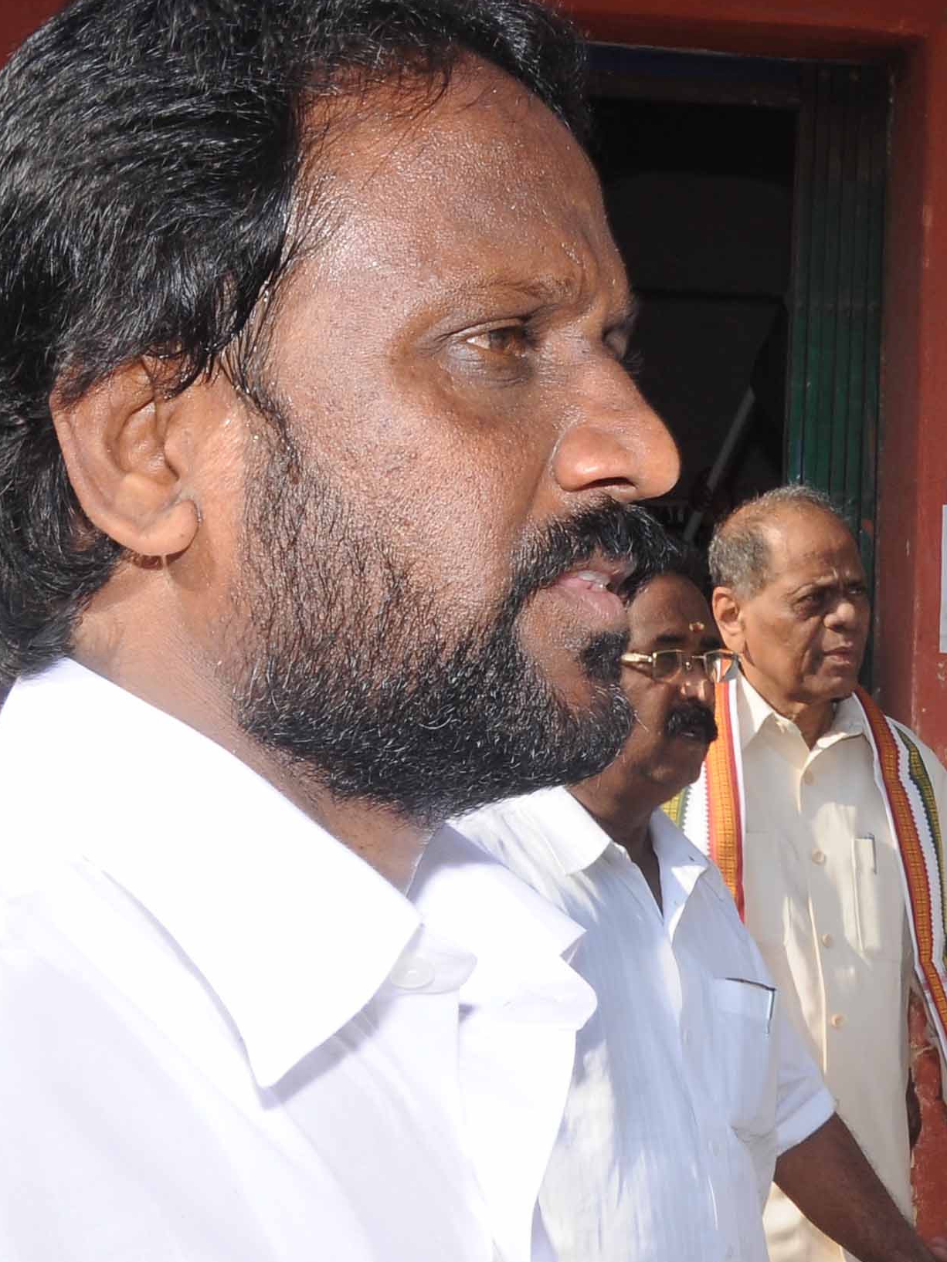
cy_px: 810
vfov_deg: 28.4
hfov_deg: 21.3
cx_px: 762
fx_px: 2481
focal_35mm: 68
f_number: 16
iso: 250
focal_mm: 18
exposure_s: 1/125
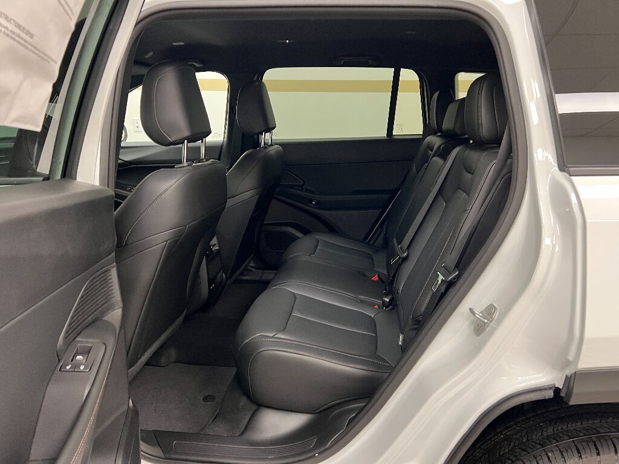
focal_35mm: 26
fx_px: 465
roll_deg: -0.5
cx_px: 310
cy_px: 232
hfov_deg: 67.3
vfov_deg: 53.1
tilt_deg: -13.9
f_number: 1.5
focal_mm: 5.7
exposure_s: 1/60
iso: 250
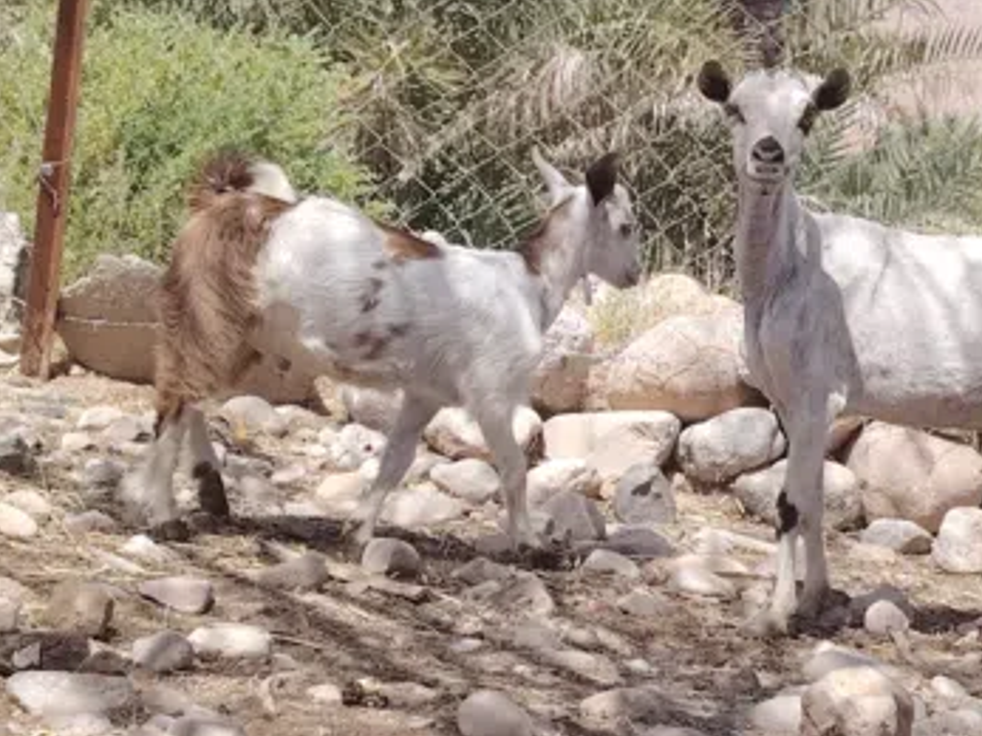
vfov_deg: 15.7
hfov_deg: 20.9
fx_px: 2666
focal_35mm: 94
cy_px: 354
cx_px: 541
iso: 100
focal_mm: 5.25
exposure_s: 1/693
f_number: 1.75
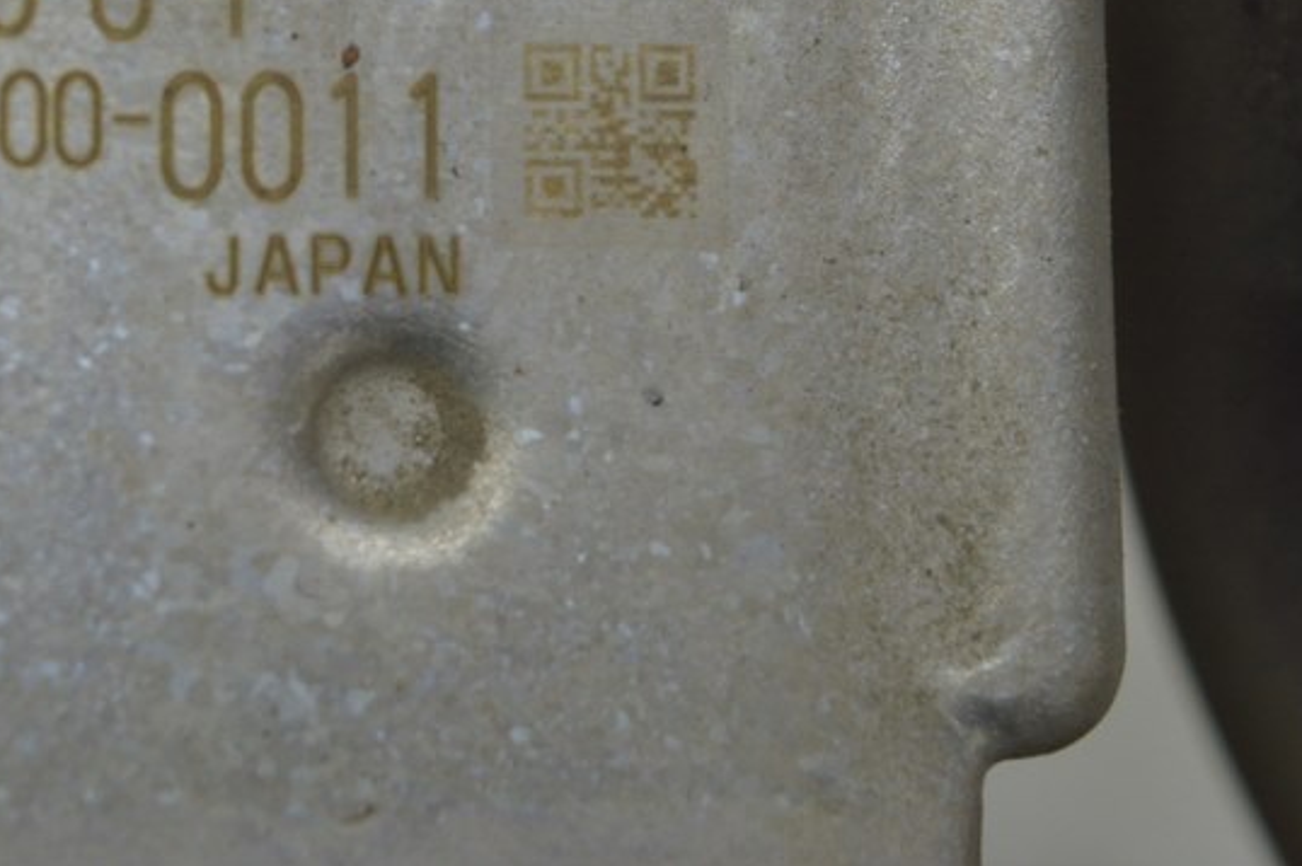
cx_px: 126
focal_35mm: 157
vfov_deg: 8.7
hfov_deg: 13.0
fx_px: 5673
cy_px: 54
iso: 400
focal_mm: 55
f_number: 5.6
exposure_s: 1/40
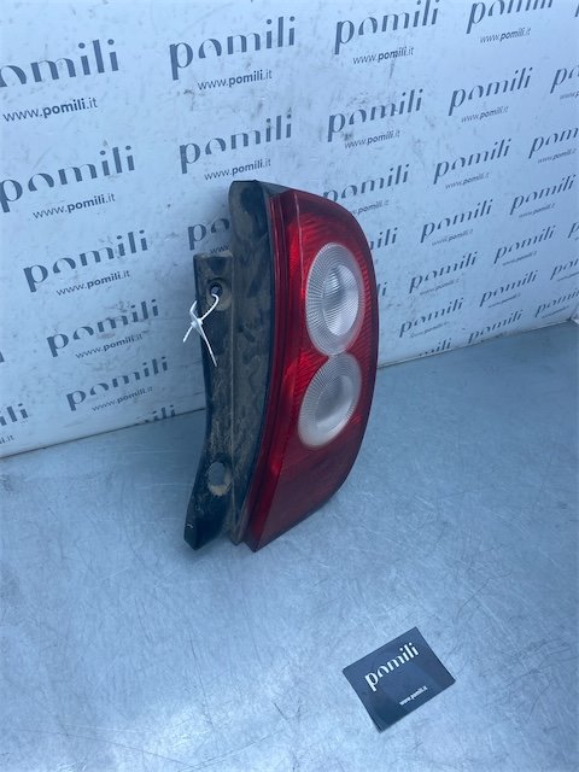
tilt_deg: -39.2
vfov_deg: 67.3
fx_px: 580
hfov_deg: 53.1
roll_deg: -16.0
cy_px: 386
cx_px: 290
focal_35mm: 26
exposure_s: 1/998
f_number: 1.8
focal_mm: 4.25
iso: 32
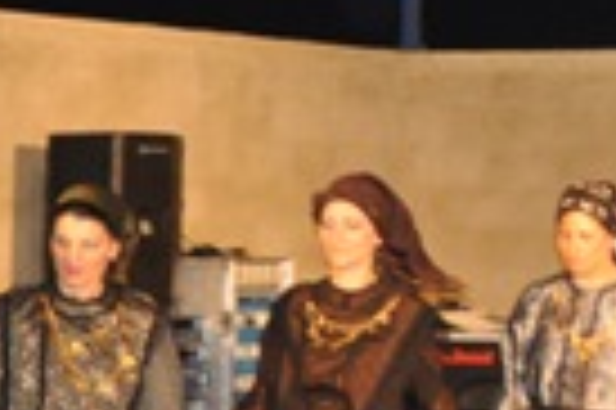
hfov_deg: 10.2
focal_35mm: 194
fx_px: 3316
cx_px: 994
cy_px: 74
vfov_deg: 7.1
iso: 800
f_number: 3.8
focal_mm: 24
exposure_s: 1/60
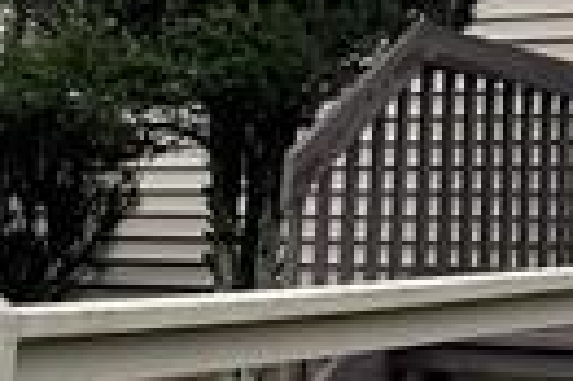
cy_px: -210
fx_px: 2098
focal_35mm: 132
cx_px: 547
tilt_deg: +14.6
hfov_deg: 15.3
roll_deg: -1.9
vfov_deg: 10.0
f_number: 1.6
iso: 32
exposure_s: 1/337
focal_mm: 4.2
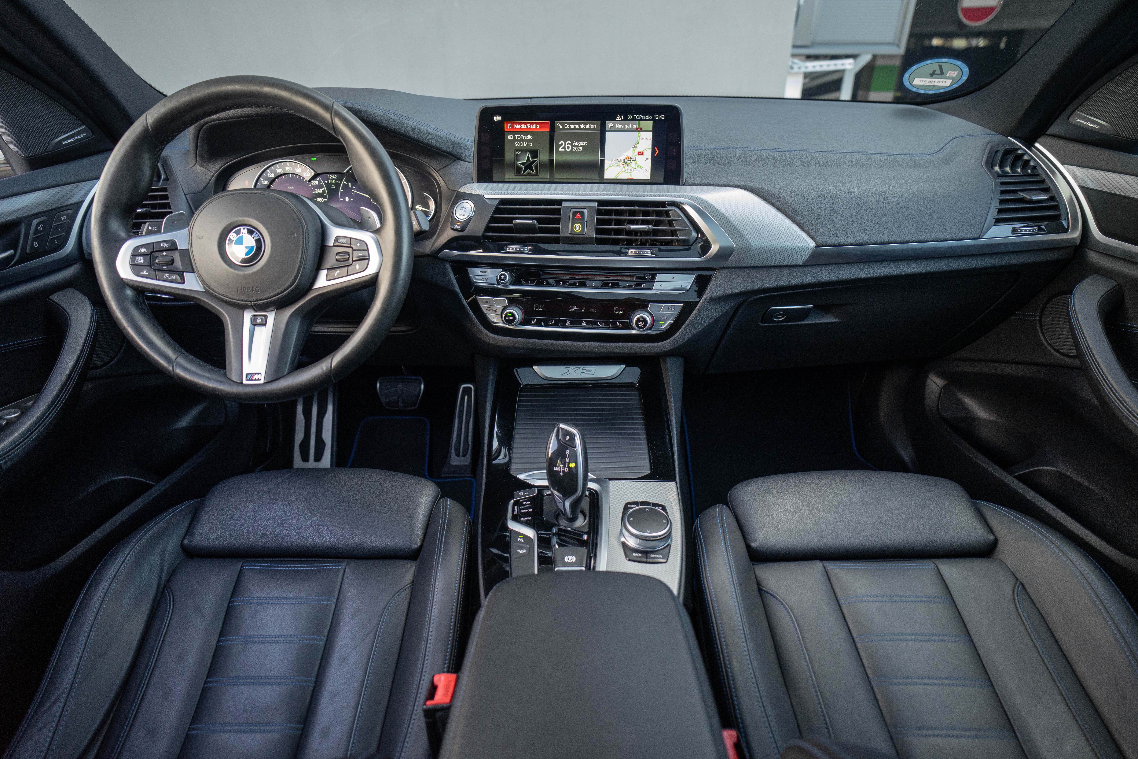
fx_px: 569
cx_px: 569
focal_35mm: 18
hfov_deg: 90.0
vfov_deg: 67.4
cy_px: 380
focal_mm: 18
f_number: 2.8
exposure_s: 1/125
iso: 1250
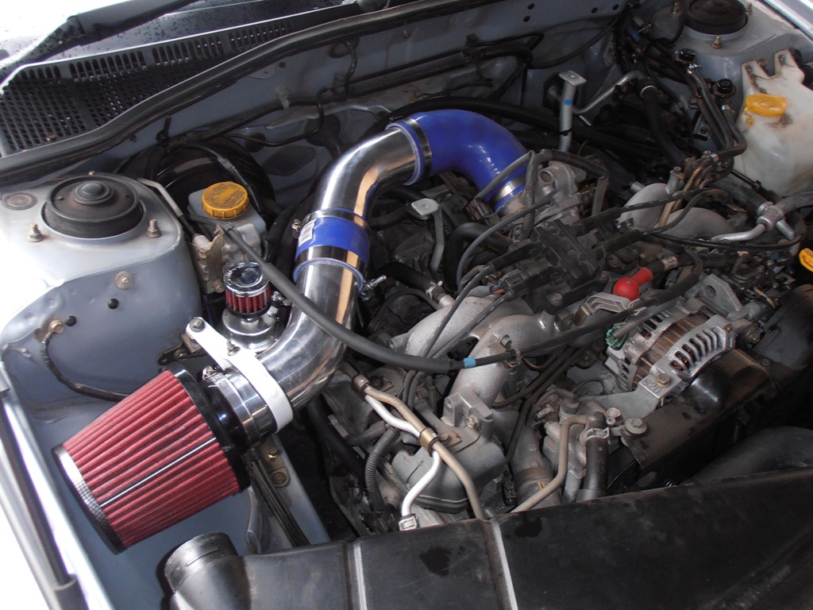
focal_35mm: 37
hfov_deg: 50.1
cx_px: 406
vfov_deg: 38.7
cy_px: 305
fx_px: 869
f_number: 3.9
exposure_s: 1/40
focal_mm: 6.61
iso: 125
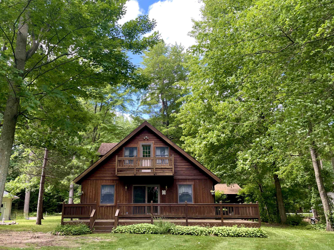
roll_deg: +2.3
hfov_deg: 67.3
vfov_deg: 53.1
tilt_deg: +17.9
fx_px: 251
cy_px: 125
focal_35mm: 26
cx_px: 167
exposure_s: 1/254
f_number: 1.6
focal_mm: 4.2
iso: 32
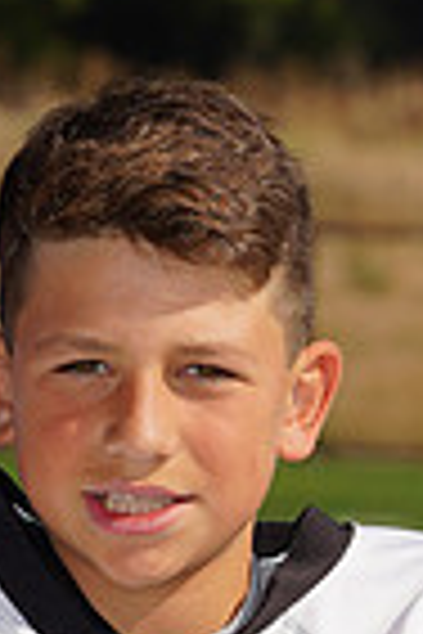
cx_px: 189
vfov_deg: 2.5
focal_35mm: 822
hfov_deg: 1.7
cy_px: 841
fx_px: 14487
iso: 100
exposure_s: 1/250
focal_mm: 200
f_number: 13
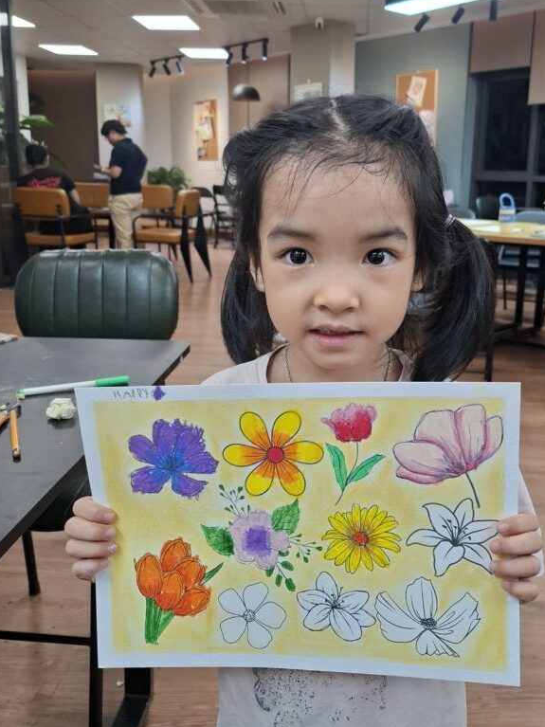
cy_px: 301
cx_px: 350
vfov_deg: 59.6
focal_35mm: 30
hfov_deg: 46.3
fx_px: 630
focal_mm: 5.54
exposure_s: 1/100
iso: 100
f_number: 1.8
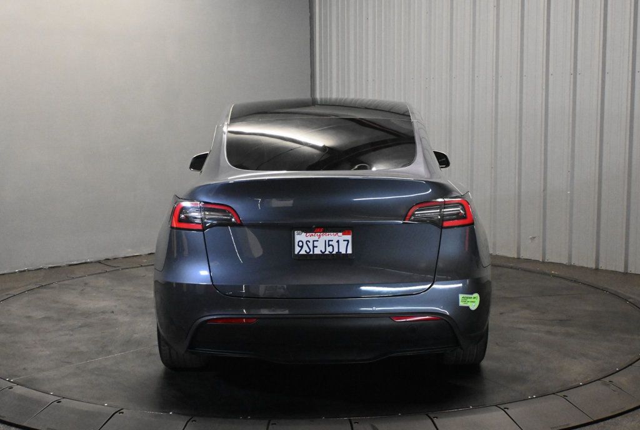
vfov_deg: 30.0
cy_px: 215
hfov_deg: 43.5
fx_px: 802
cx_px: 320
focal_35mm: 45
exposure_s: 1/60
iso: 6400
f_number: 4.8
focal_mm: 30
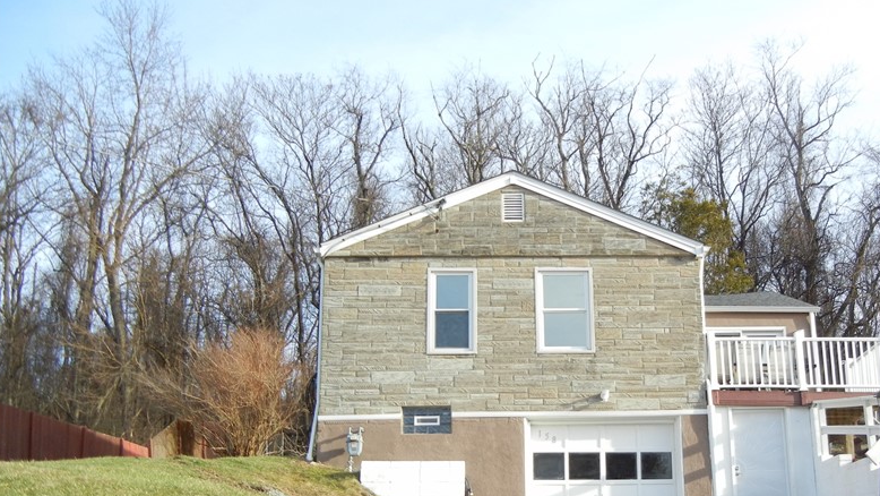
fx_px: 1004
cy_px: 361
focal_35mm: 43
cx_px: 567
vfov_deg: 27.4
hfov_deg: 46.8
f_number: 3.5
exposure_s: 1/378
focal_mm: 5.4
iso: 160
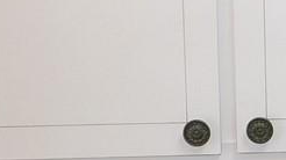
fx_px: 1288
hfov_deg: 12.1
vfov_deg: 7.1
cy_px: 111
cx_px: 416
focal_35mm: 170
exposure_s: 1/30
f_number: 3
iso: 125
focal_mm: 4.1
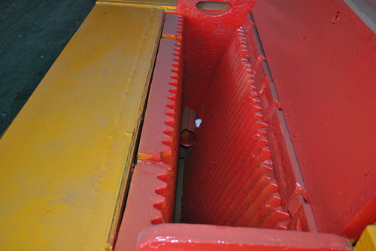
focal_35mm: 36
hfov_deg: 53.1
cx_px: 188
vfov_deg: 36.9
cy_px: 126
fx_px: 376
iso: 200
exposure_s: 1/60
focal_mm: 24
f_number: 4
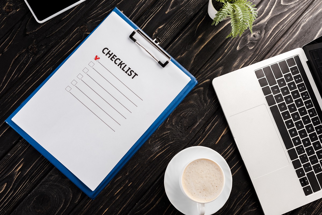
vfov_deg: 27.0
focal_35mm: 50
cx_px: 161
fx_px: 447
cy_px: 108
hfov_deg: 39.6
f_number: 7.1
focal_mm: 50
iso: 100
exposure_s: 1/200
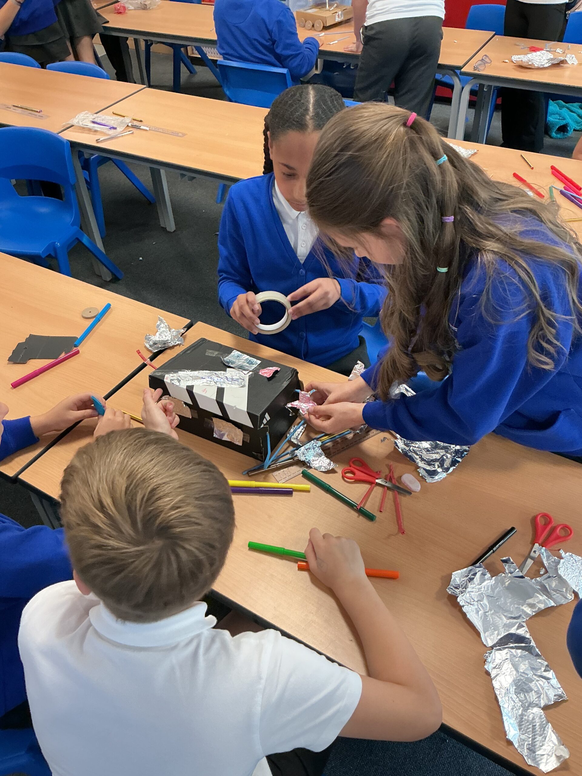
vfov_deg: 61.7
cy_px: 388
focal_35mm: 29
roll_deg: +4.1
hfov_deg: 48.2
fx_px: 650
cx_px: 291
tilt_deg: -43.8
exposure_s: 1/60
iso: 160
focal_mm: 3
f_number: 1.8
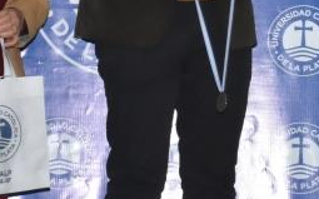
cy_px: -39
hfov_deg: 8.1
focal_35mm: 258
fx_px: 2242
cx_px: 345
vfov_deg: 5.1
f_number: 8
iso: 1600
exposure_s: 1/60
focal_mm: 42
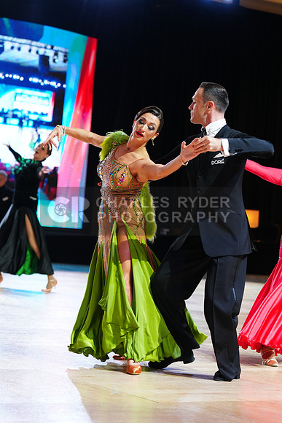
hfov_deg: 13.0
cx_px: 141
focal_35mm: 105
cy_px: 212
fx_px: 1233
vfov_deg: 19.5
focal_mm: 105
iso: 2500
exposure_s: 1/250
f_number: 4
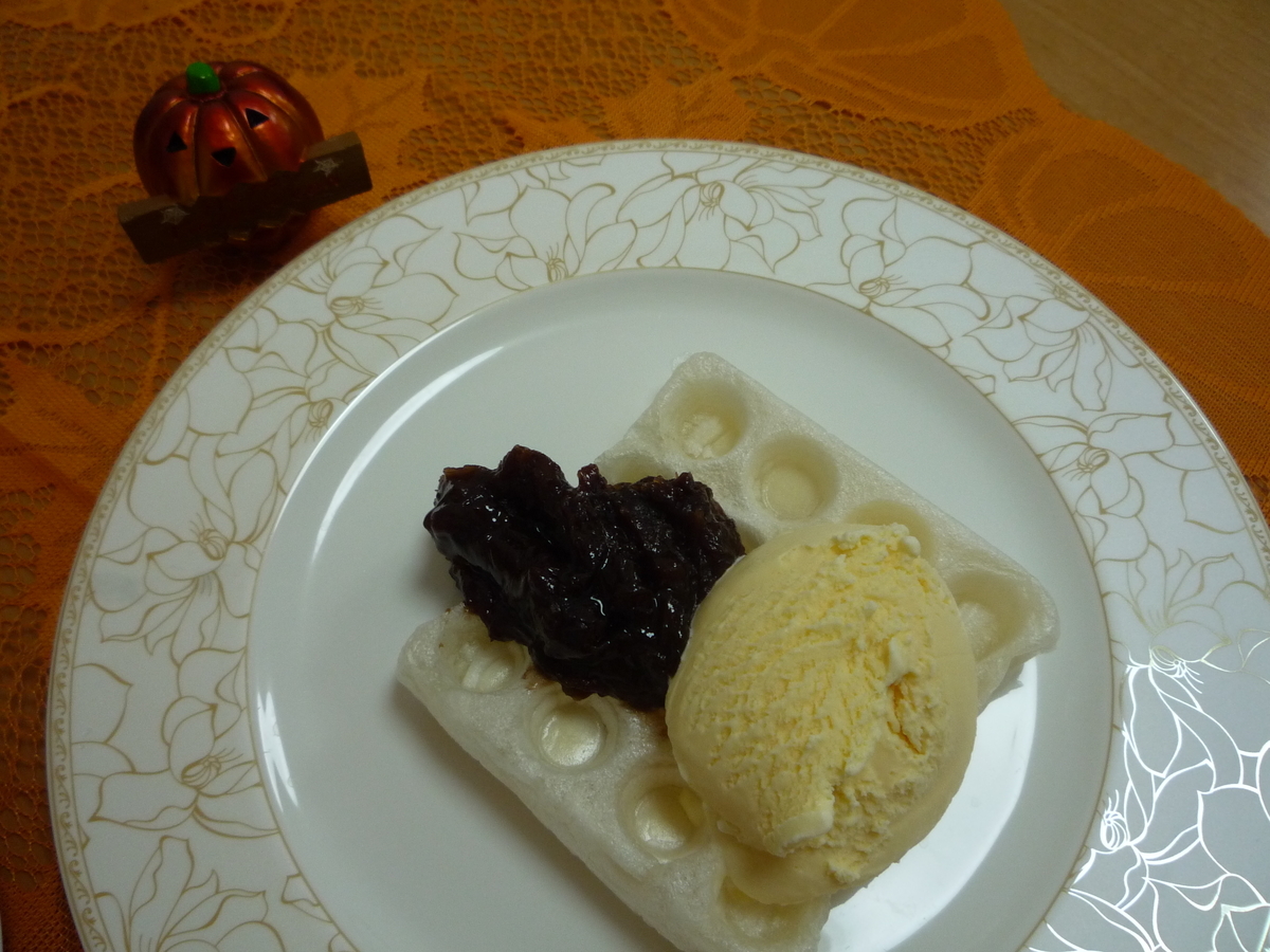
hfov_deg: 60.0
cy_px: 476
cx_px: 635
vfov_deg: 46.8
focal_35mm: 30
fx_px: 1101
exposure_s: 1/30
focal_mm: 5.2
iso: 200
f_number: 3.3
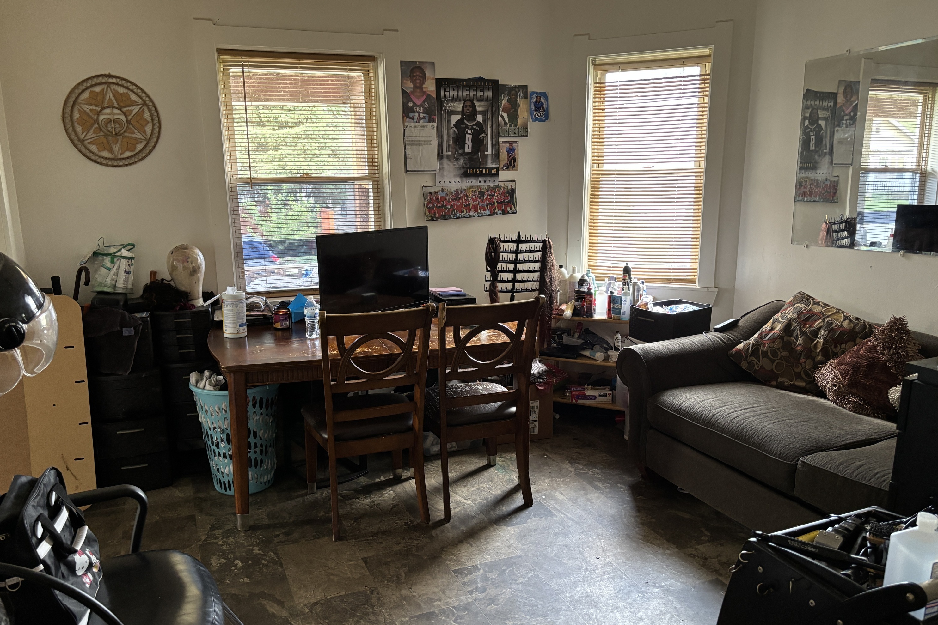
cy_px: 342
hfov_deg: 65.5
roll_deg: +0.8
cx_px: 457
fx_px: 729
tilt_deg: -13.2
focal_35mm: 28
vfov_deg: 46.3
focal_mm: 5.96
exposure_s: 1/54
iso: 500
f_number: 1.6
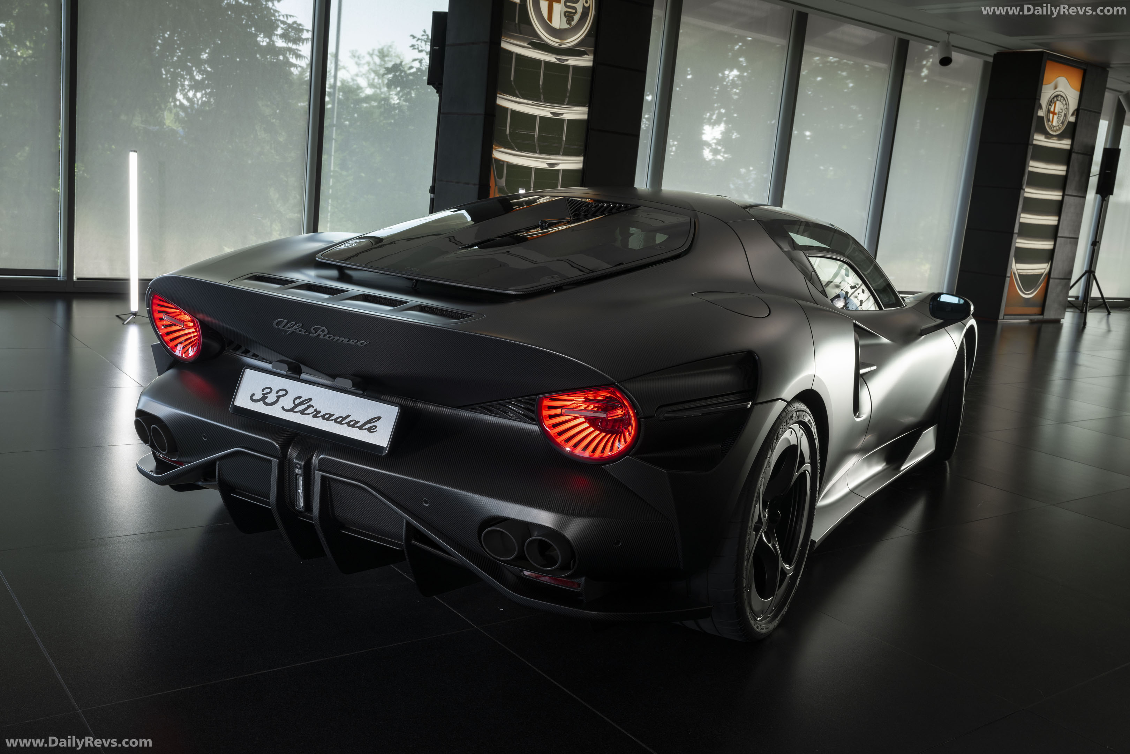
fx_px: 1067
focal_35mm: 34
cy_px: 377
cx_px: 565
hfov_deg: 55.8
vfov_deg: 38.9
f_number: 10
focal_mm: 34
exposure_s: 1/2
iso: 64
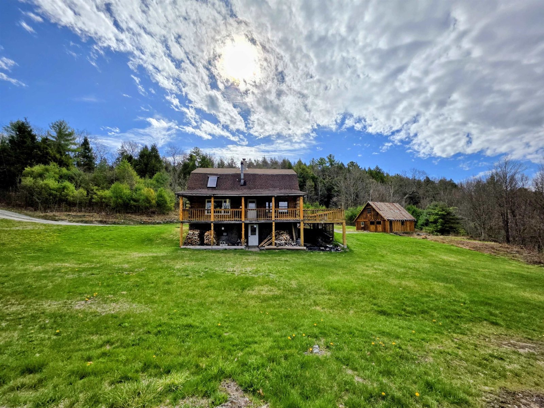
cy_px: 204
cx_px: 272
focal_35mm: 13
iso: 40
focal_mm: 2.2
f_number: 1.9
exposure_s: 1/6325
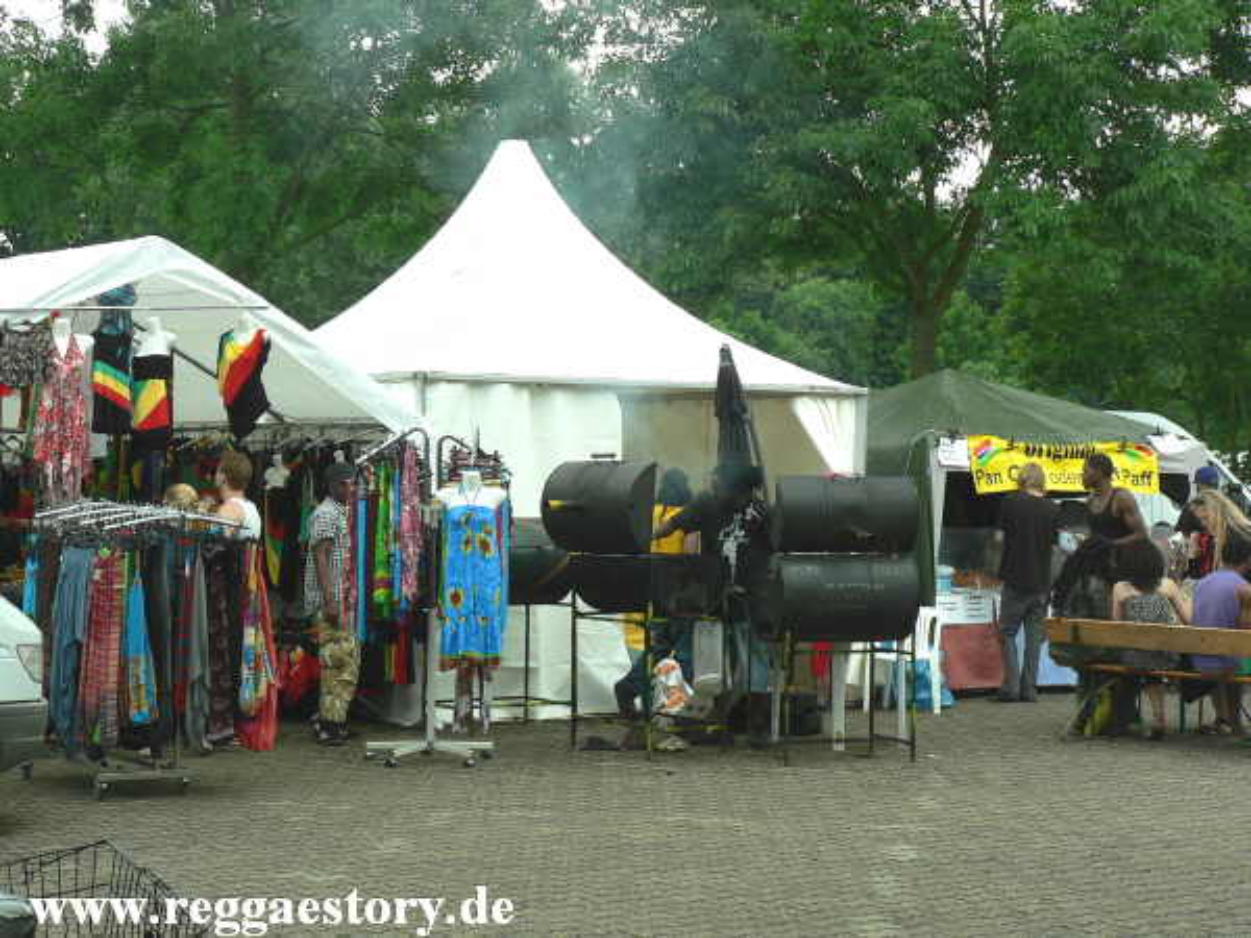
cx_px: 626
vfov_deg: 19.6
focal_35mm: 75
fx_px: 2710
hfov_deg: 26.0
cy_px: 469
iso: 64
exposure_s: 1/200
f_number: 4
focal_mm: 12.9
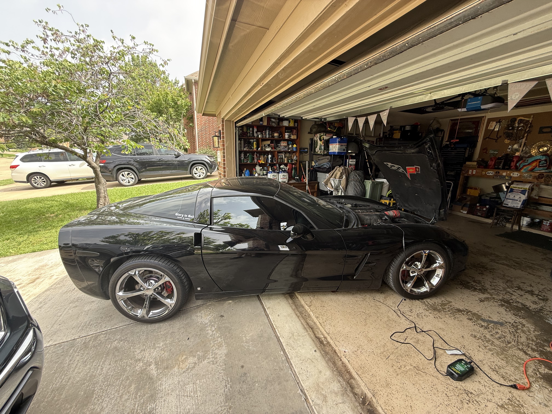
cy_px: 207
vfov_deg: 85.7
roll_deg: -2.0
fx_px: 223
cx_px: 276
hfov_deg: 102.1
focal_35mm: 14
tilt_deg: -14.2
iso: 64
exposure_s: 1/103
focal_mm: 2.22
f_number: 2.2
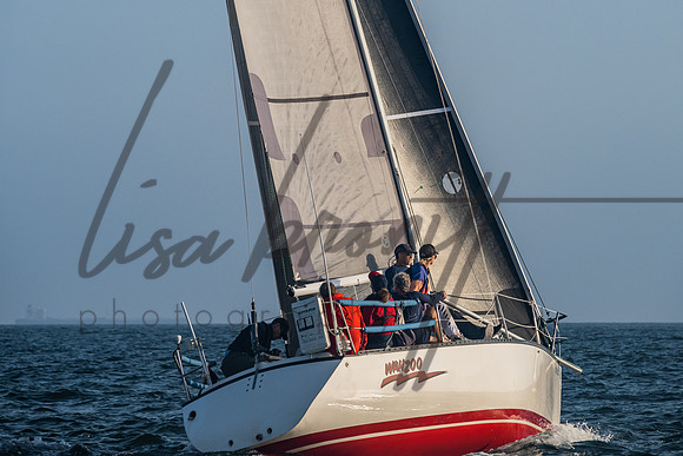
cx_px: 339
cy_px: 164
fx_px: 5090
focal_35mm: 268
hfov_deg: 7.7
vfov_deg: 5.1
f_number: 8
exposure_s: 1/800
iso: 400
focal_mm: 200
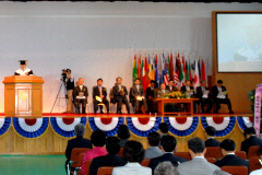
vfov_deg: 18.2
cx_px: 26
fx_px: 546
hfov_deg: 26.1
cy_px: 72
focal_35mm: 75
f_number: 2.8
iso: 100
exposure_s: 1/60
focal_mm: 24
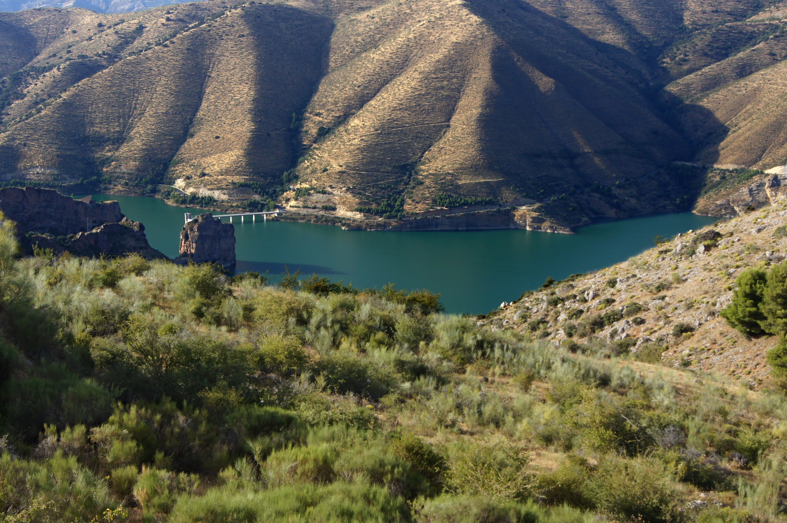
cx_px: 394
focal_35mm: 63
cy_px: 262
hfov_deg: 31.9
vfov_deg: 21.5
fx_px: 1376
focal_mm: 30
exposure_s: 1/200
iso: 200
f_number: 9
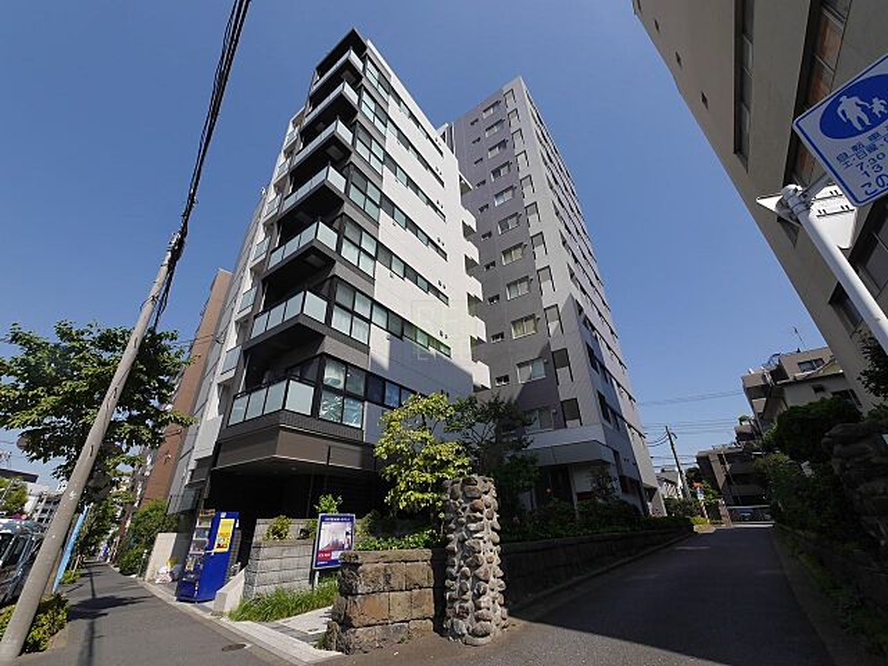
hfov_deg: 102.1
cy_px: 333
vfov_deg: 85.7
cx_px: 444
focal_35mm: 14
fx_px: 359
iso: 160
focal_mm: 7
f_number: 8
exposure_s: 1/400
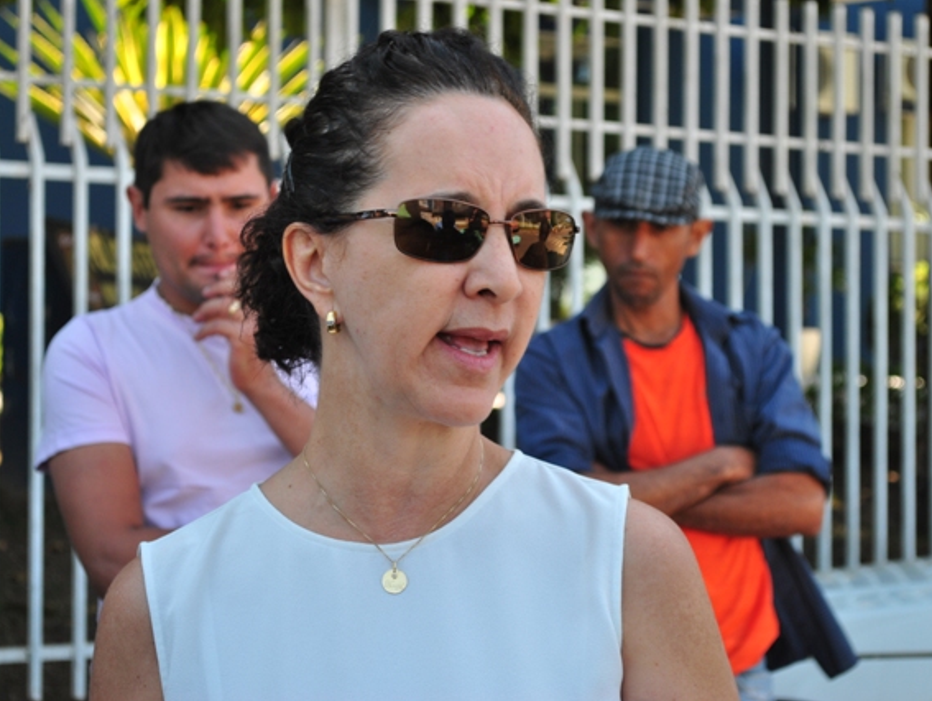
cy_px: 350
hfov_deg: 21.9
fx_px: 2412
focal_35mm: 90
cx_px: 445
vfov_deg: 16.5
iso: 140
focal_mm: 55
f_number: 5.6
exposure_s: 1/125
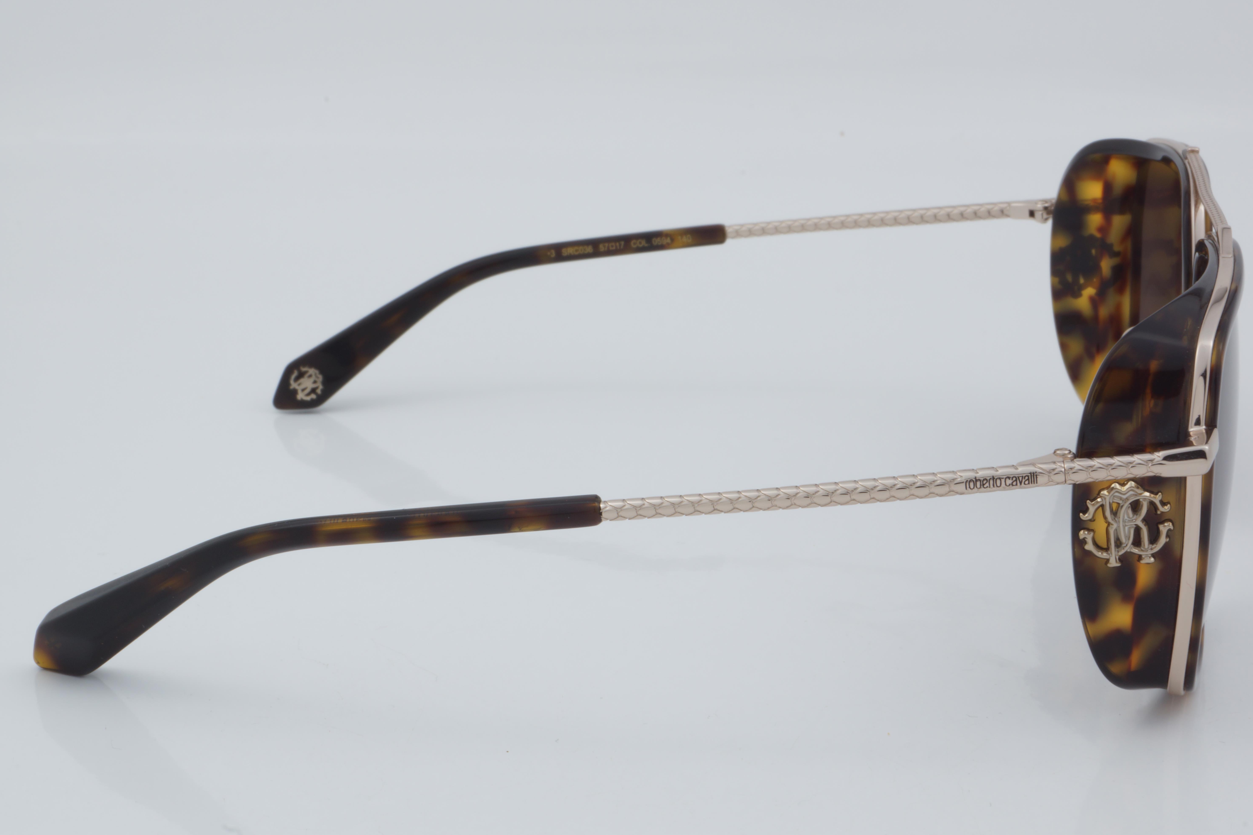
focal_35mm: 76
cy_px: 423
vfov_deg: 17.9
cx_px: 634
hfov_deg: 26.7
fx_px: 2645
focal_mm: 50
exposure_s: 1/4
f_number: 32
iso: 100
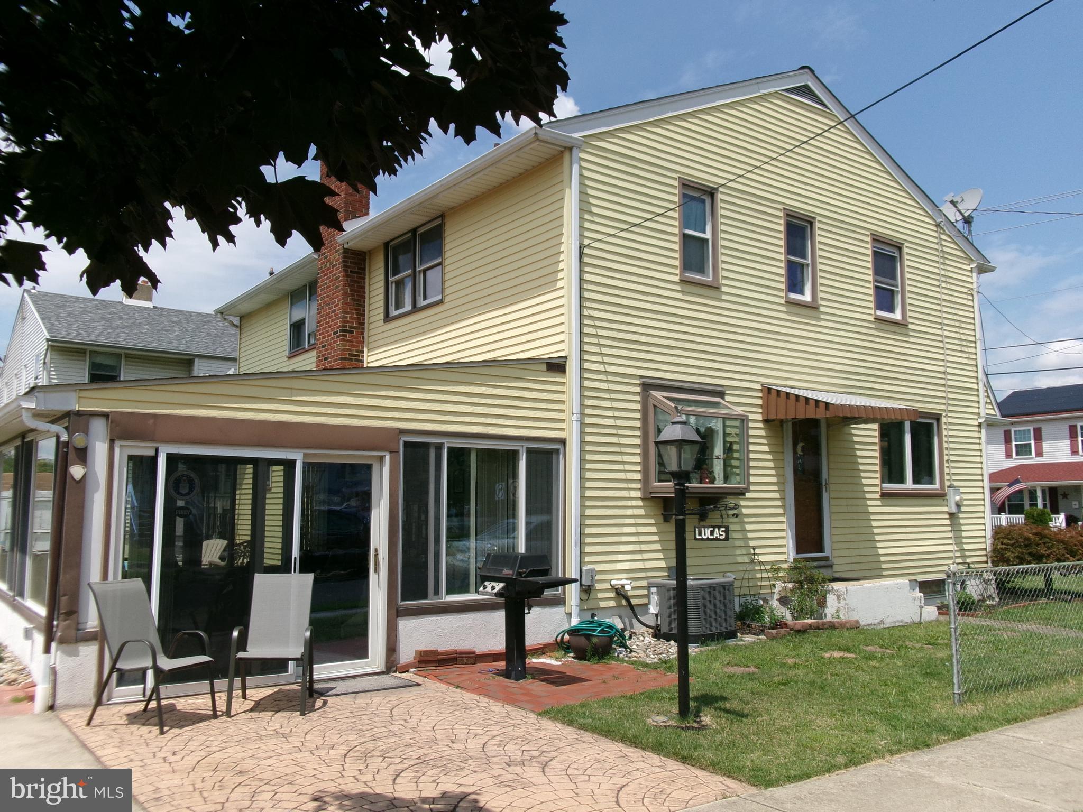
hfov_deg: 63.4
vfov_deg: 49.7
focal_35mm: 28
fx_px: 876
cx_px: 542
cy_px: 406
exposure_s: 1/170
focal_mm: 5.1
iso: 100
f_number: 10.8
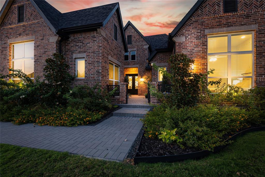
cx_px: 132
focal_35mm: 16
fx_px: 118
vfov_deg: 73.8
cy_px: 88
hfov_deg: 96.7
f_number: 7.1
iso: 100
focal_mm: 16
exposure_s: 2
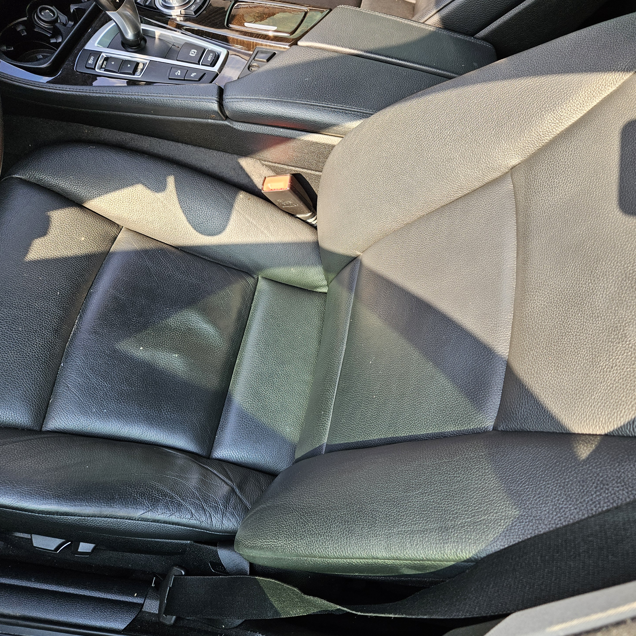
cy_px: 321
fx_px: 582
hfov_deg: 56.7
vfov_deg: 57.3
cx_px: 394
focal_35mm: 28
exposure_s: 1/180
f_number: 1.8
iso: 80
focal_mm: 5.4
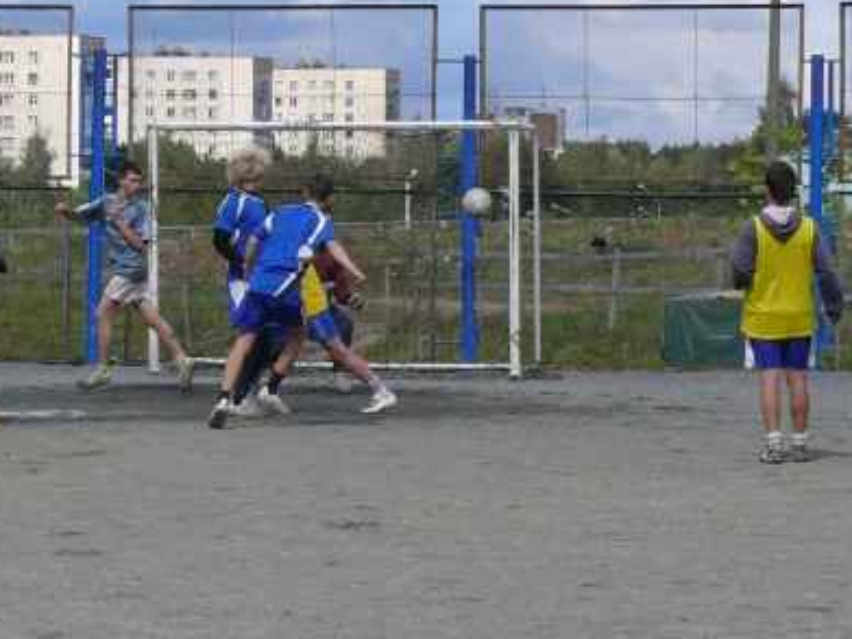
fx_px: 4896
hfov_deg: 9.9
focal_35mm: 199
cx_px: 281
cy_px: 329
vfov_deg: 7.5
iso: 100
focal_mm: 16.5
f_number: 7.1
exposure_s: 1/400
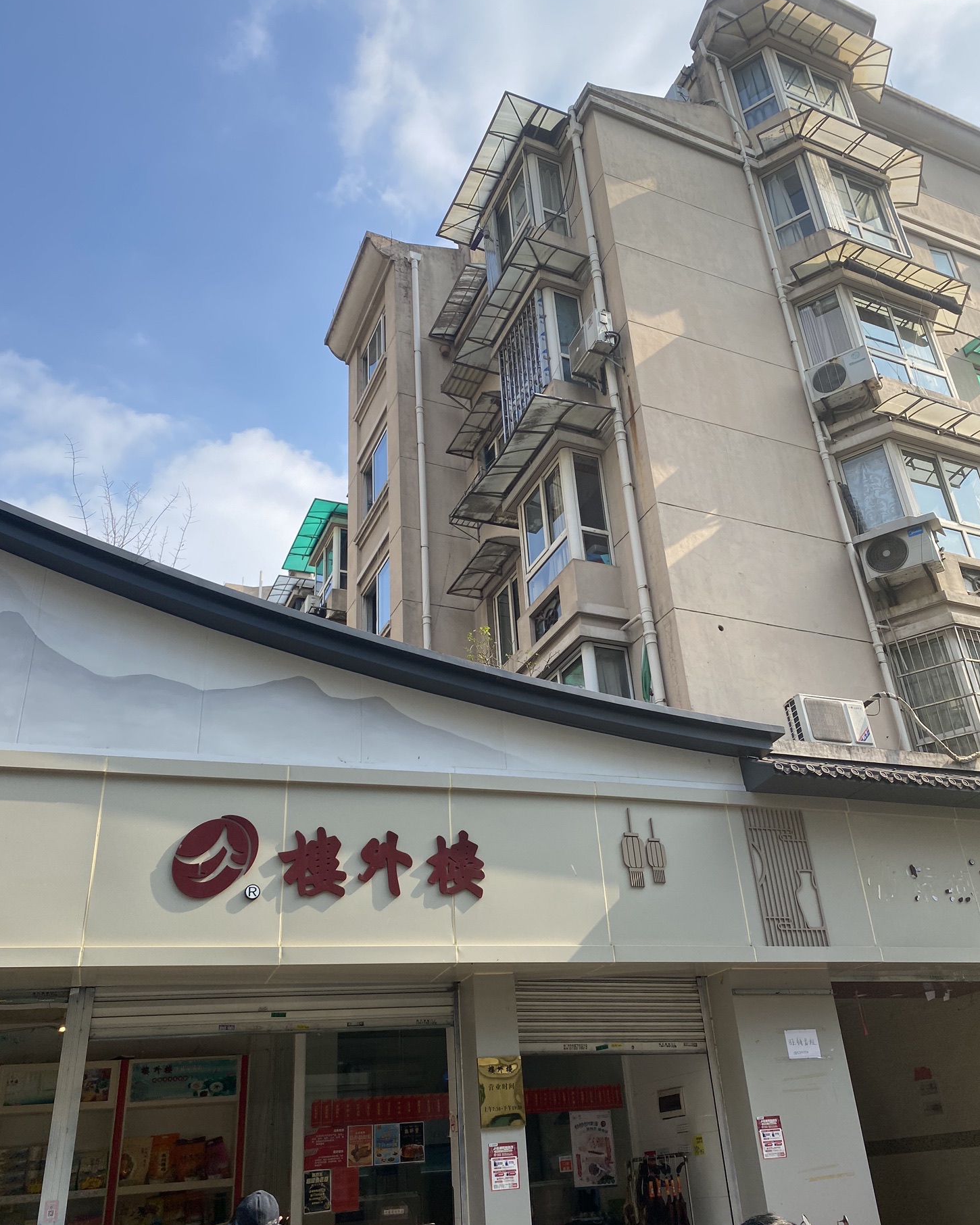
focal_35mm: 28
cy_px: 622
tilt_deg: +32.1
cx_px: 506
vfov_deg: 62.2
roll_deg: +2.6
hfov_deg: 51.5
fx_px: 1015
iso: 32
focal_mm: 4.25
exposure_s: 1/1838
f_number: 1.8
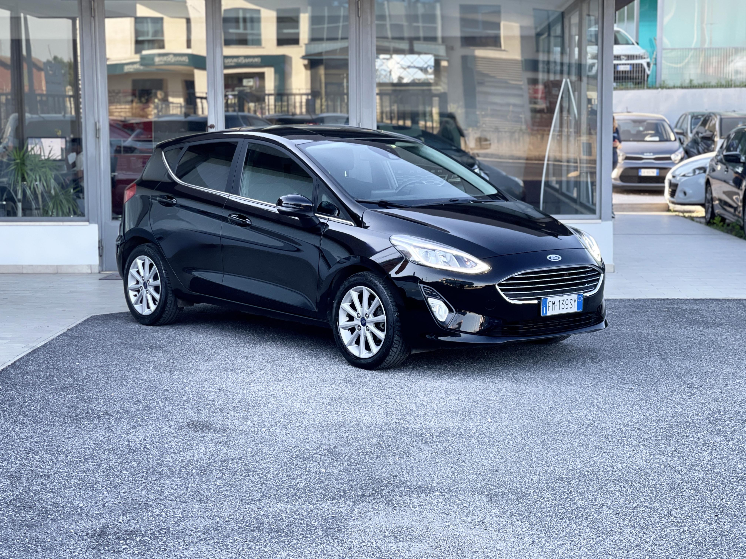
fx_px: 1379
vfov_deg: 22.9
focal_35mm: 64
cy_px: 280
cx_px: 373
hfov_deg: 30.3
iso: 50
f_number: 2.2
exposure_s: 1/121
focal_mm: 7.5
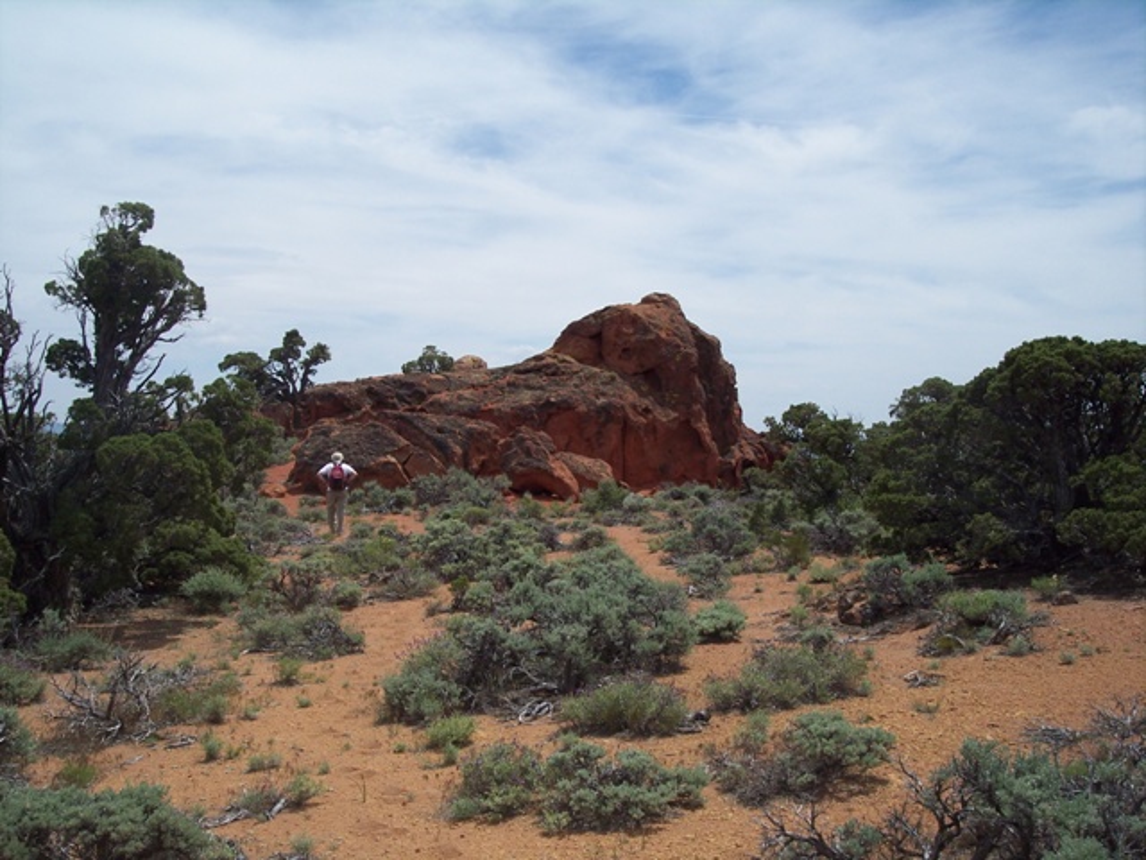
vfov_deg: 36.8
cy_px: 430
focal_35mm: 39
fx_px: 1291
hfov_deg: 47.9
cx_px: 573
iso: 100
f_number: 5.6
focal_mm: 8
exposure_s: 1/750
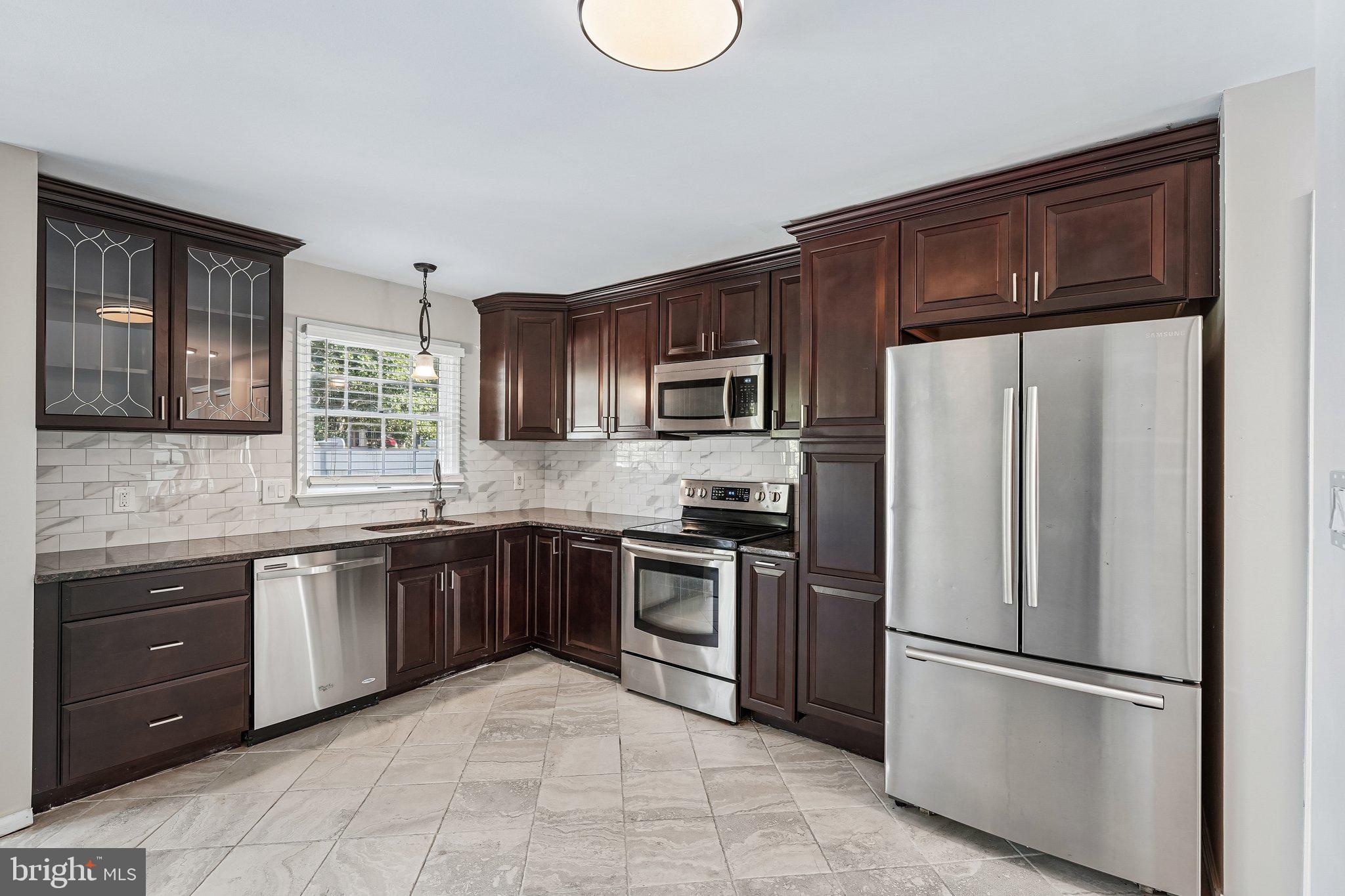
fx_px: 590
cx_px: 672
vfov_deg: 74.4
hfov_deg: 97.5
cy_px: 448
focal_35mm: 16
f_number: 8
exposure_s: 1/10
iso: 500
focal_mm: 15.8
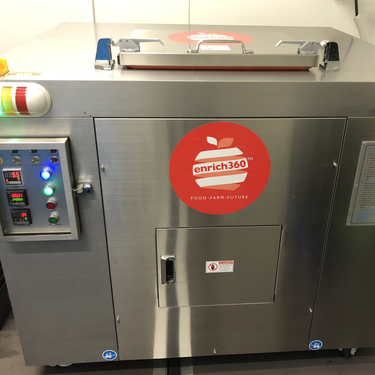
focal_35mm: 34
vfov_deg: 48.4
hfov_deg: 48.3
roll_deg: -0.8
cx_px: 215
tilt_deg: -27.5
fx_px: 417
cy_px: 183
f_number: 1.8
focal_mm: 3.99
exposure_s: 1/17
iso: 80
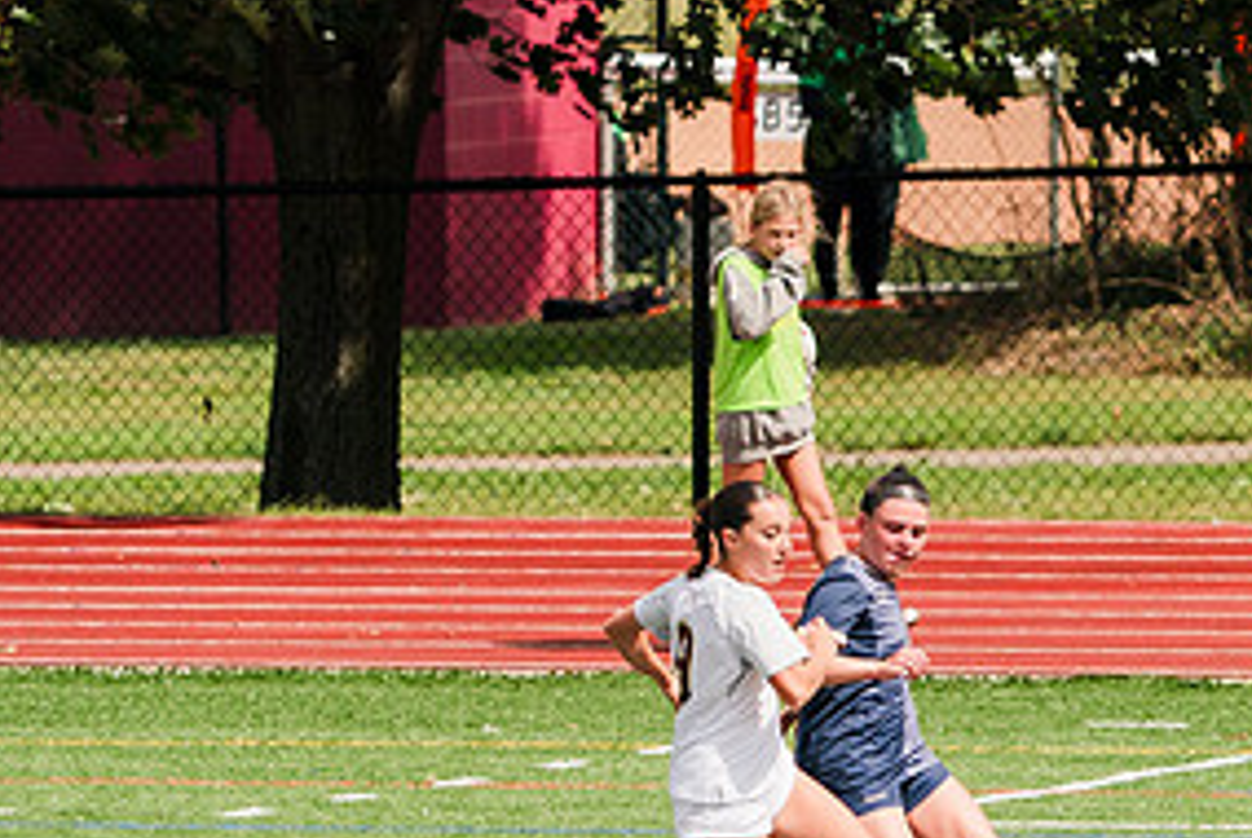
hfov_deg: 2.4
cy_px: 712
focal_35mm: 849
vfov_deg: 1.6
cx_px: 1105
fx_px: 29556
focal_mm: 268
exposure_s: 1/1600
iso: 250
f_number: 5.6
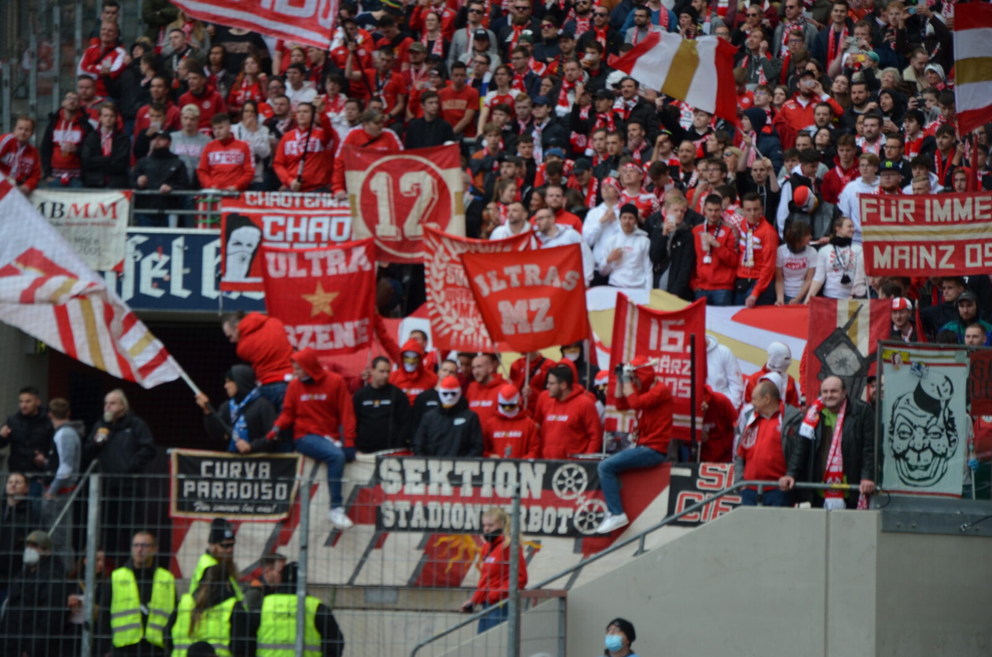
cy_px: 328
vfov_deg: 8.7
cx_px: 496
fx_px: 4331
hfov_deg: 13.1
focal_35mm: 158
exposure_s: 1/250
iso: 400
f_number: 5.6
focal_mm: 105
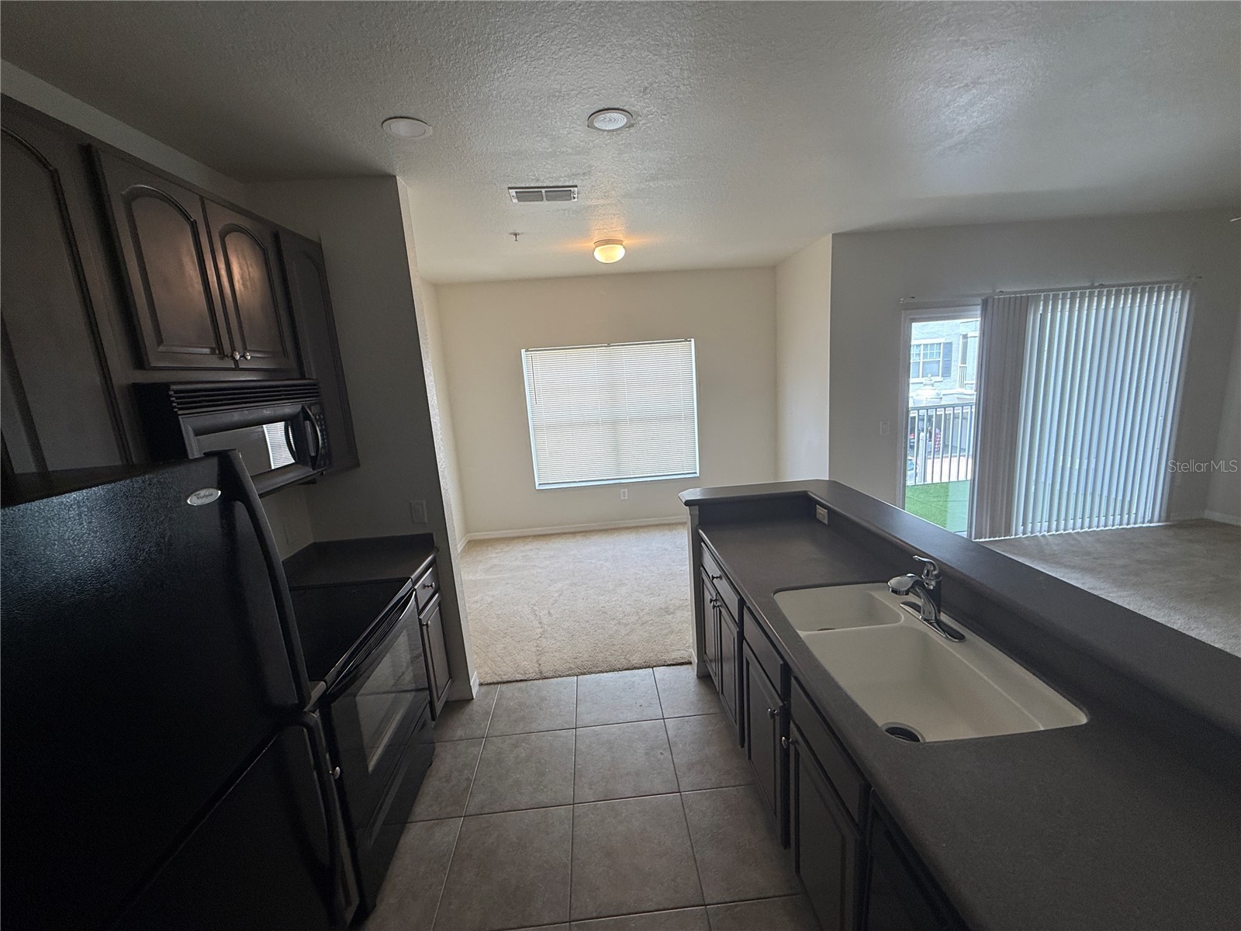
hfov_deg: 102.1
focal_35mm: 14
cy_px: 466
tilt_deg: -12.9
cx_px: 620
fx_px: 502
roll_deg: +4.2
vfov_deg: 85.7
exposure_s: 1/120
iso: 80
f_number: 2.2
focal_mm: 2.22
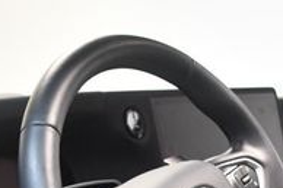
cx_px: 121
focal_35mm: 109
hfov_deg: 18.8
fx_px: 856
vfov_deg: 12.1
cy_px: 262
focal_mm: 22
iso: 3600
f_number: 3.5
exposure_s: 1/60
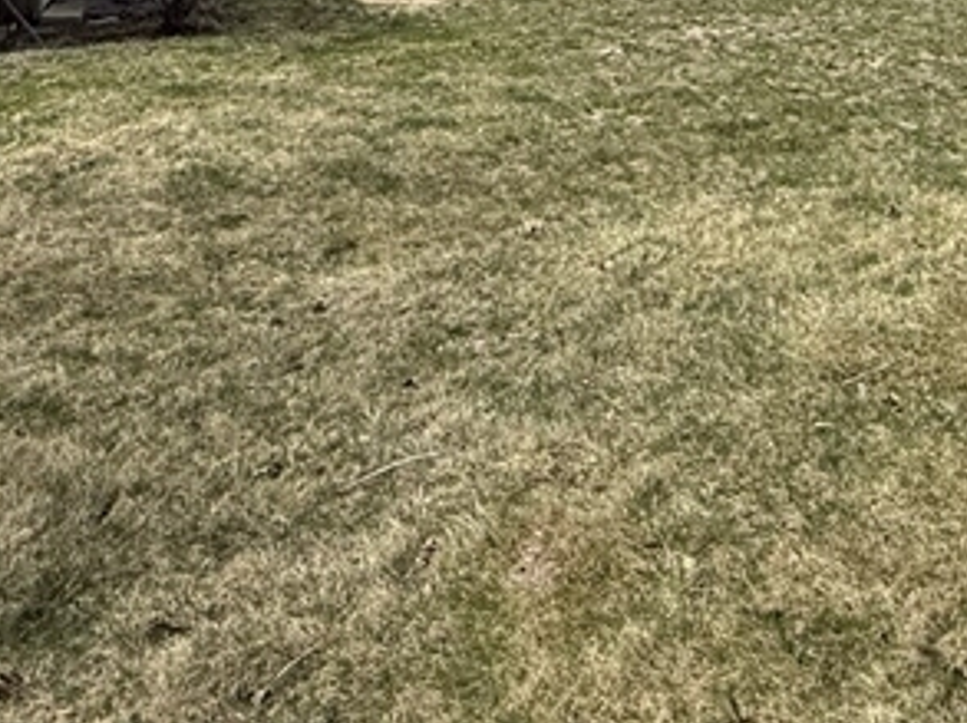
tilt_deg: +4.5
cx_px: 736
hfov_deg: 37.9
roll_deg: -1.4
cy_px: -251
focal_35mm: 49
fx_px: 1367
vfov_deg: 25.1
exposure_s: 1/2410
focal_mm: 2.22
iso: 50
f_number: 2.2
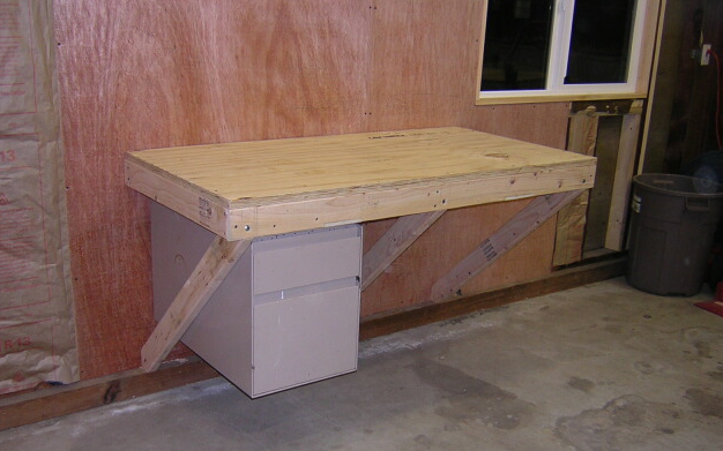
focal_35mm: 39
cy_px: 260
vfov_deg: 32.7
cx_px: 357
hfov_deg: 50.4
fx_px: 768
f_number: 2.6
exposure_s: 1/60.1
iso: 166
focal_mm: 4.7
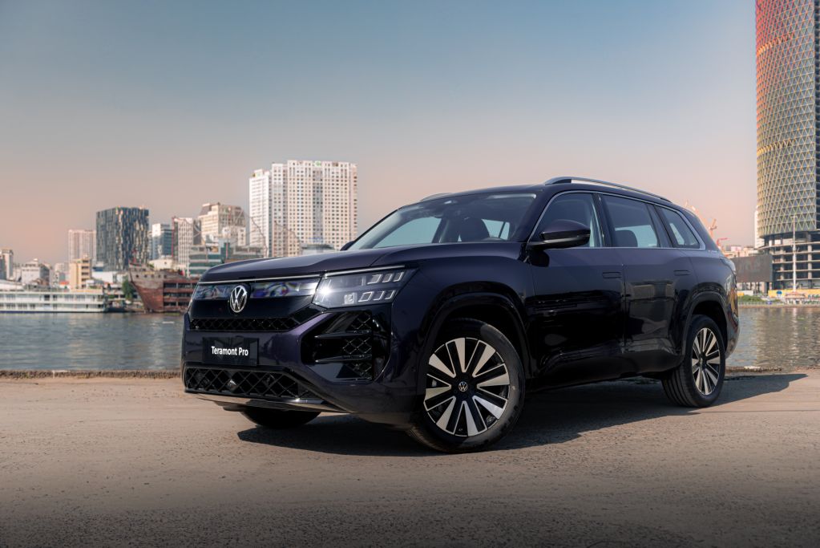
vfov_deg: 36.9
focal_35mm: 36
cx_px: 410
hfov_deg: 53.1
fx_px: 820
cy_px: 274
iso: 100
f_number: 5
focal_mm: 36
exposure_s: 1/400
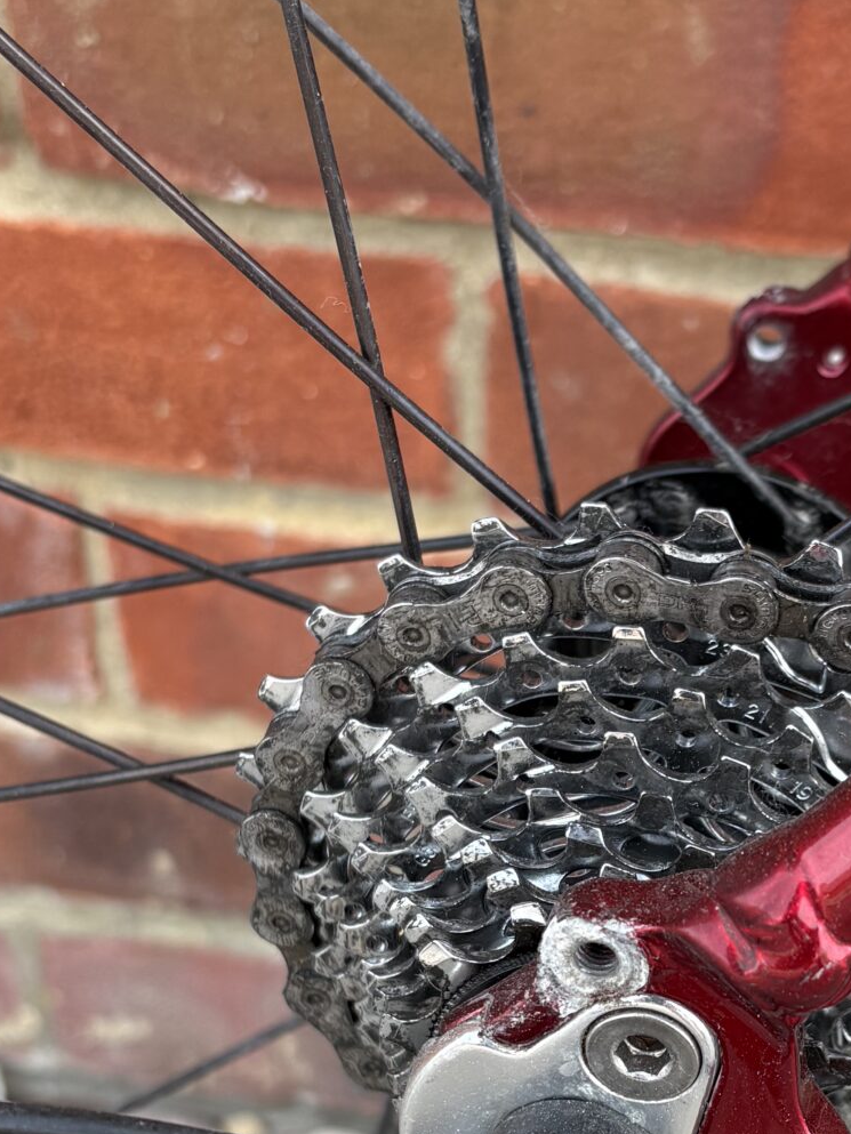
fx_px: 2196
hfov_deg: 21.8
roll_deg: -2.0
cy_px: 855
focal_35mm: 67
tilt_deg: -40.6
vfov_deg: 28.5
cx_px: 608
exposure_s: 1/333
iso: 50
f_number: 1.6
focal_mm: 5.96
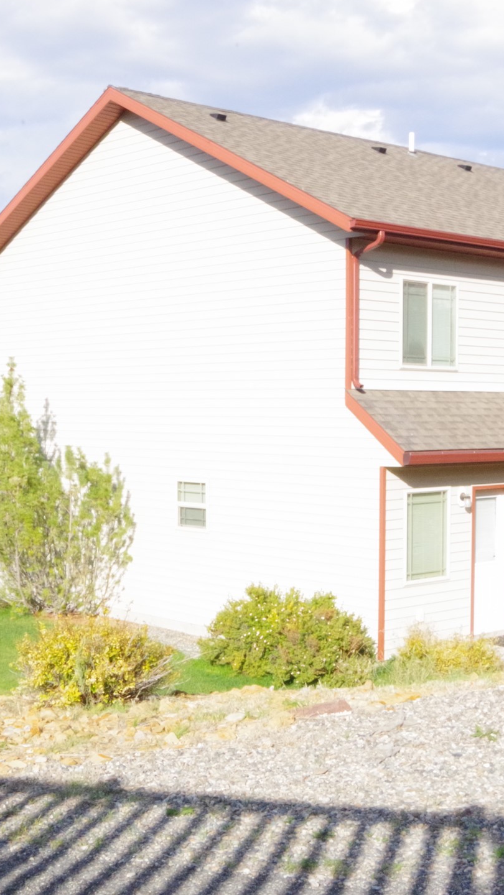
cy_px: 446
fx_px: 1164
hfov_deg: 24.4
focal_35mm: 49
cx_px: 263
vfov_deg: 42.1
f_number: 14
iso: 3200
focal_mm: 21
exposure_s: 1/200
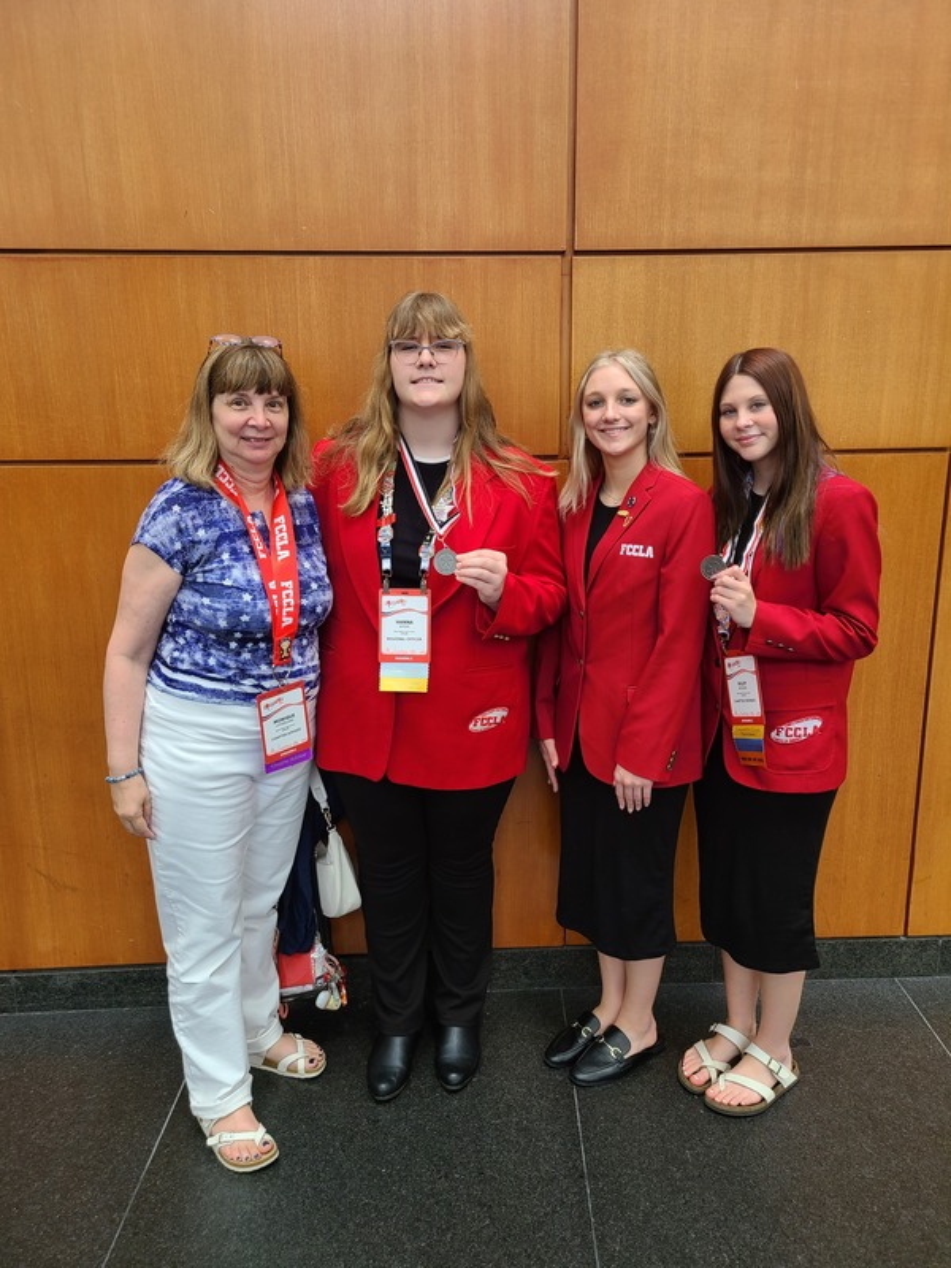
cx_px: 476
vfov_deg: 67.3
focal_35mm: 26
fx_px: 952
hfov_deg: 53.1
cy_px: 634
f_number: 1.8
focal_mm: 5.4
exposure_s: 1/140
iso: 40
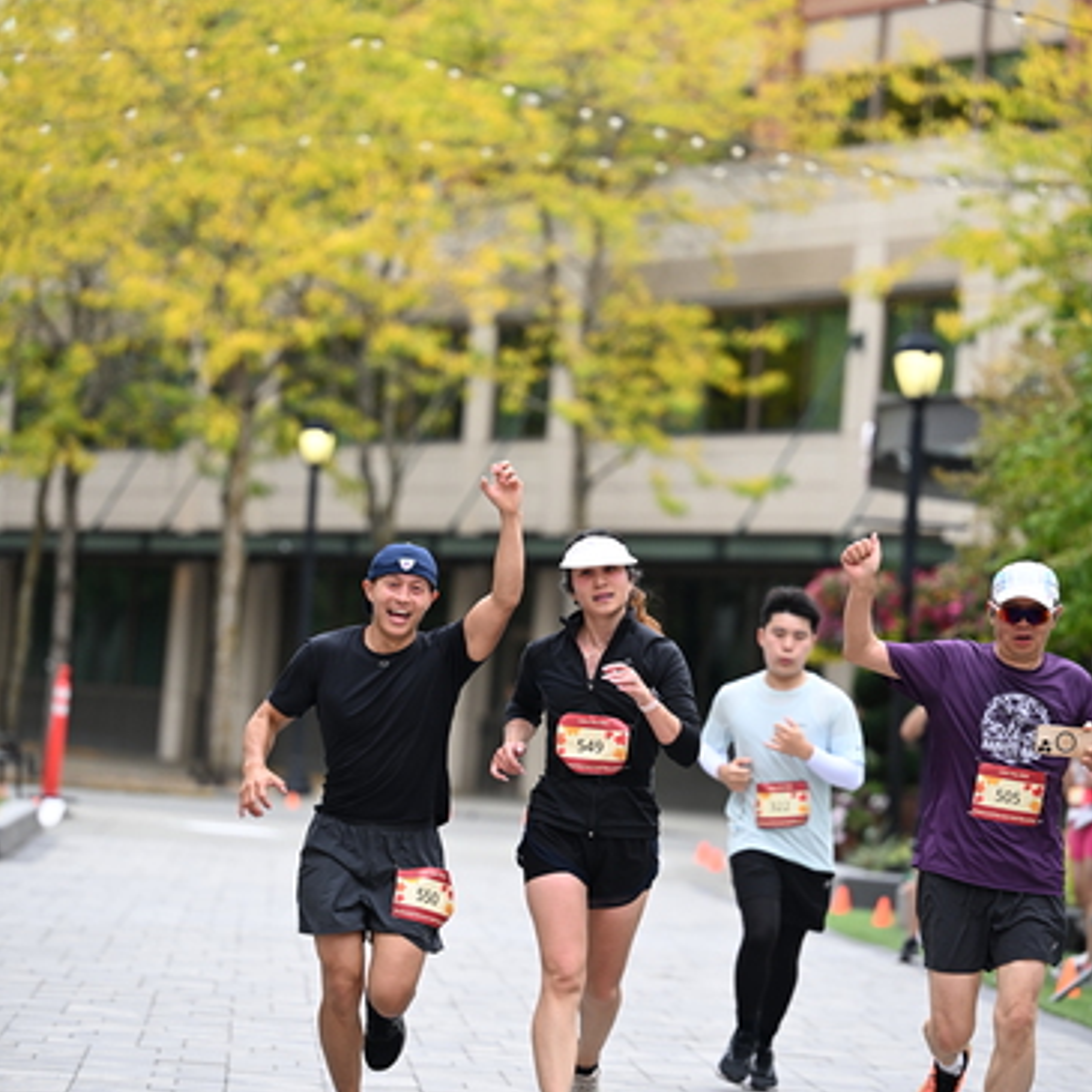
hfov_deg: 10.1
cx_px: 546
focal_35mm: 173
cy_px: 631
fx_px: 6174
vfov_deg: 10.1
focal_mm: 135
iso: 640
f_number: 2.8
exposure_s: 1/2500
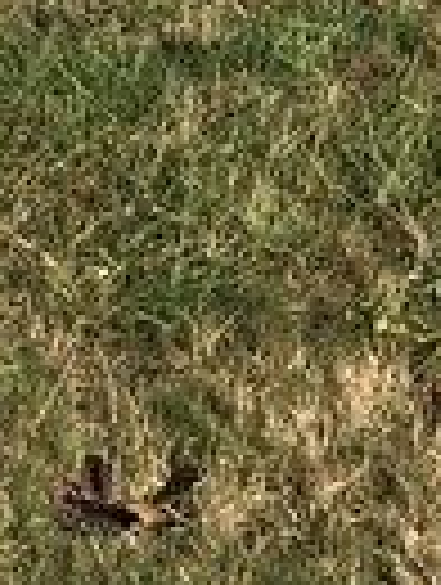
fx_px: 2912
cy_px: -954
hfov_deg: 8.6
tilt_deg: -7.1
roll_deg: -1.3
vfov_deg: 9.7
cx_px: -94
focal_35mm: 172
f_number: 1.8
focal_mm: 4
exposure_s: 1/2000
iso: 20
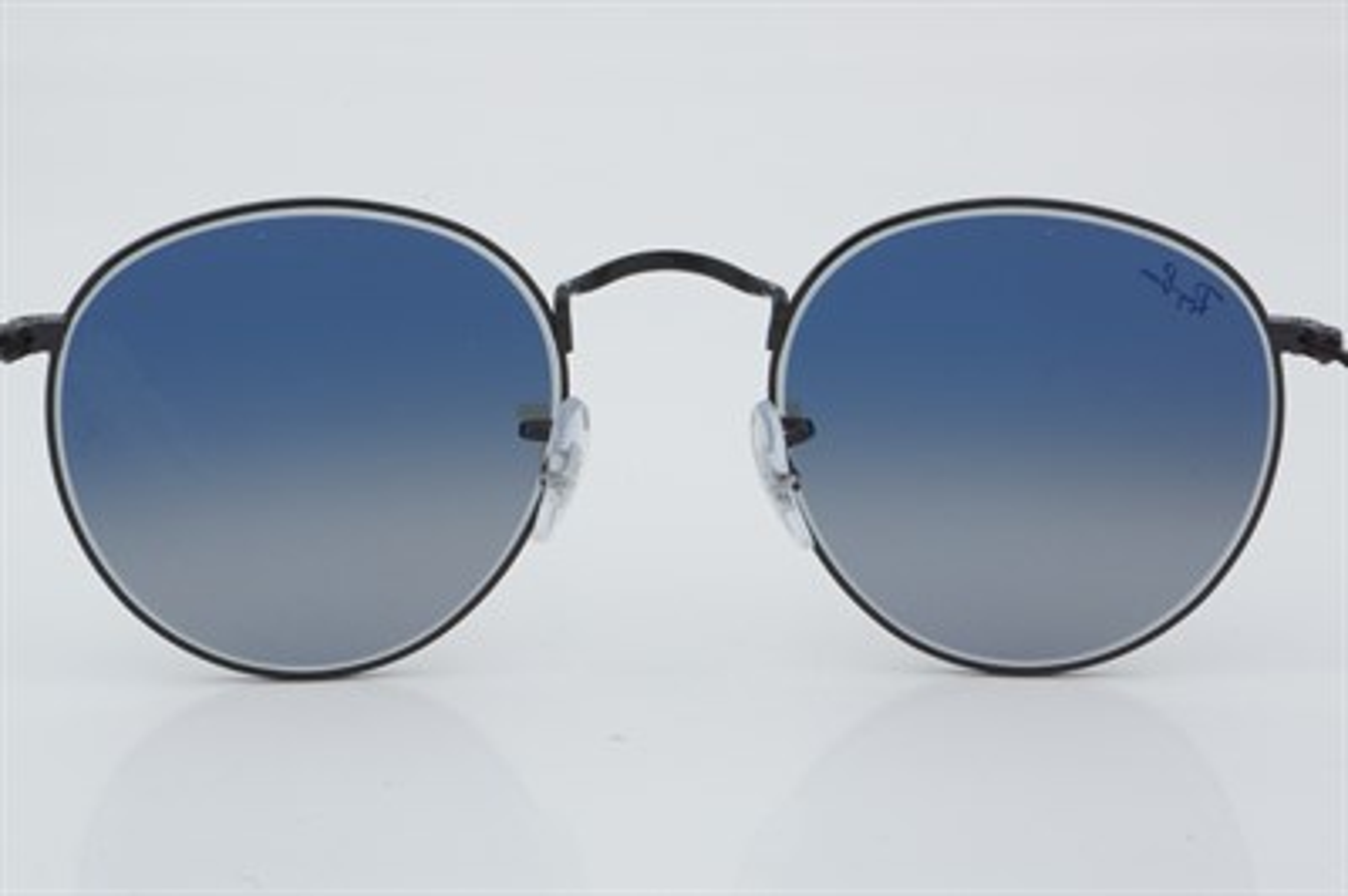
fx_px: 3087
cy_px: 448
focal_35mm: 82
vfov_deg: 16.5
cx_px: 674
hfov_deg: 24.6
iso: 100
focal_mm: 55
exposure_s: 1/4
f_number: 29
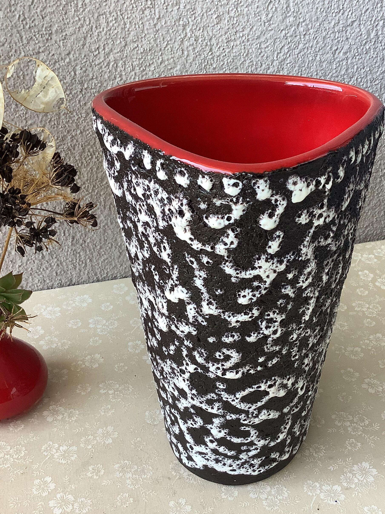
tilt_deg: -27.7
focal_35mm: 42
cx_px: 242
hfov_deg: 34.2
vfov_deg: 44.8
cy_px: 258
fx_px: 623
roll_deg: -1.6
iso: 50
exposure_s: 1/100
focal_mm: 3.3
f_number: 2.4
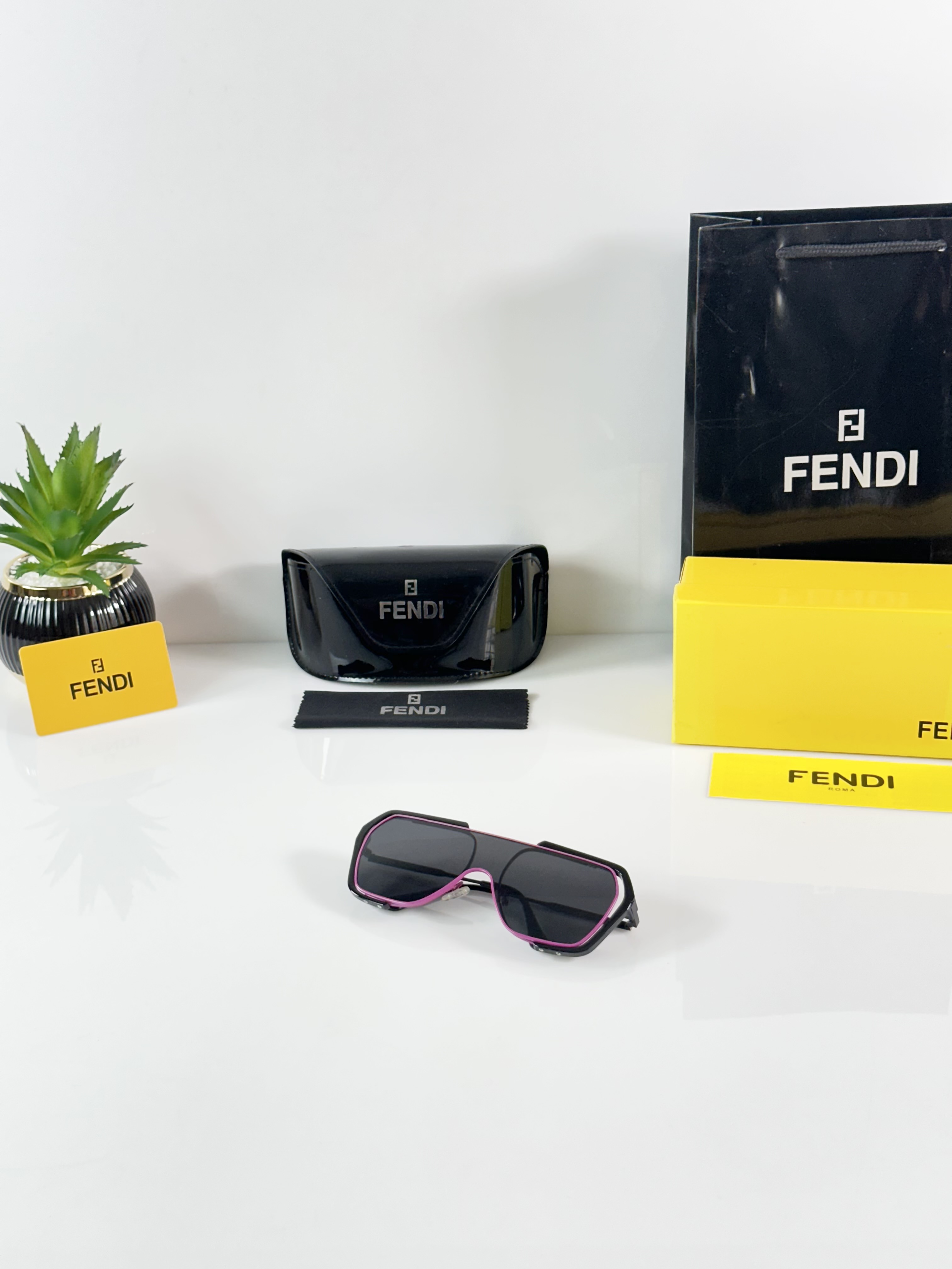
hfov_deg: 30.3
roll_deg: +1.5
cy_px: 634
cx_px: 476
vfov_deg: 39.7
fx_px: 1760
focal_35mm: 48
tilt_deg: -24.5
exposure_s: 1/100
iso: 100
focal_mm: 6.86
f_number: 1.78
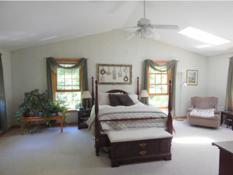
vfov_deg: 58.9
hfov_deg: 73.9
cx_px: 116
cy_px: 88
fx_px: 155
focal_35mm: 23
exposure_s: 1/30
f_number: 3
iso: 180
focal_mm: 4
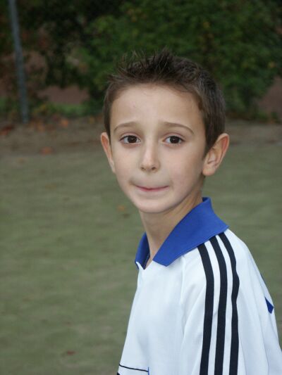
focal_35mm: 124
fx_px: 1346
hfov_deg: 12.0
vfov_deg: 15.9
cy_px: 188
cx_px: 141
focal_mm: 31.38
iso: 200
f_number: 3.5
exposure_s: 1/180
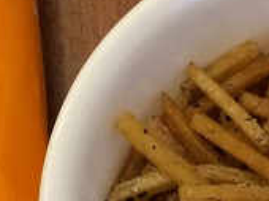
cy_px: 214
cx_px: 119
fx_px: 1040
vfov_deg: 10.9
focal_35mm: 134
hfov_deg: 14.7
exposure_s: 1/30
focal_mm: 4.15
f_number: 2.2
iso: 160
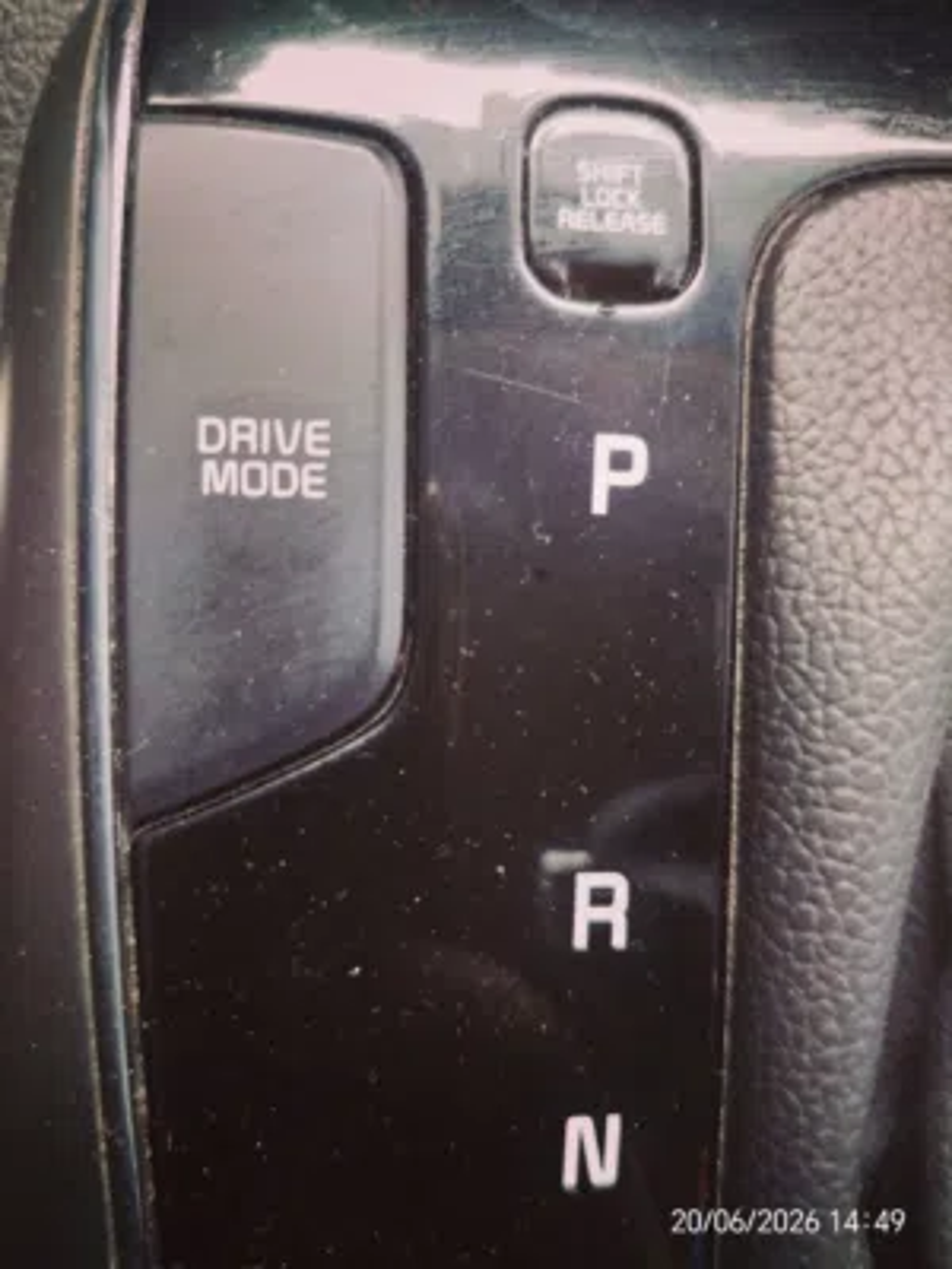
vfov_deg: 71.6
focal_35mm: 24
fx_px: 880
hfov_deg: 56.8
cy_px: 634
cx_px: 476
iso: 1797
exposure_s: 1/100
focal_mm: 5.25
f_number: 1.75
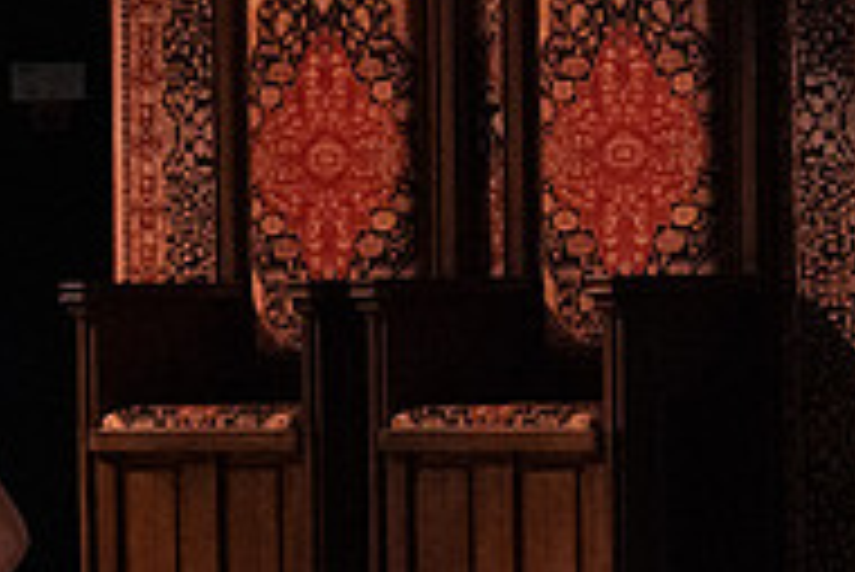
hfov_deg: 4.1
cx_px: -45
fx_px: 11979
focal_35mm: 504
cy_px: 300
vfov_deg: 2.7
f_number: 5
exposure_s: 1/320
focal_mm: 165
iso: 25600
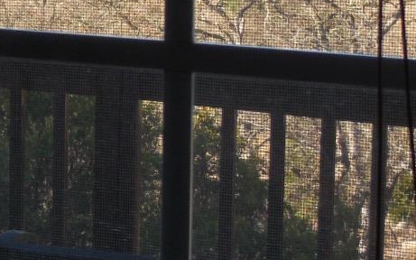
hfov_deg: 14.7
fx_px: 1564
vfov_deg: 9.3
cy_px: -83
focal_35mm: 138
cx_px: -67
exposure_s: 1/320
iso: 125
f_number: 3.6
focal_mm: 7.1
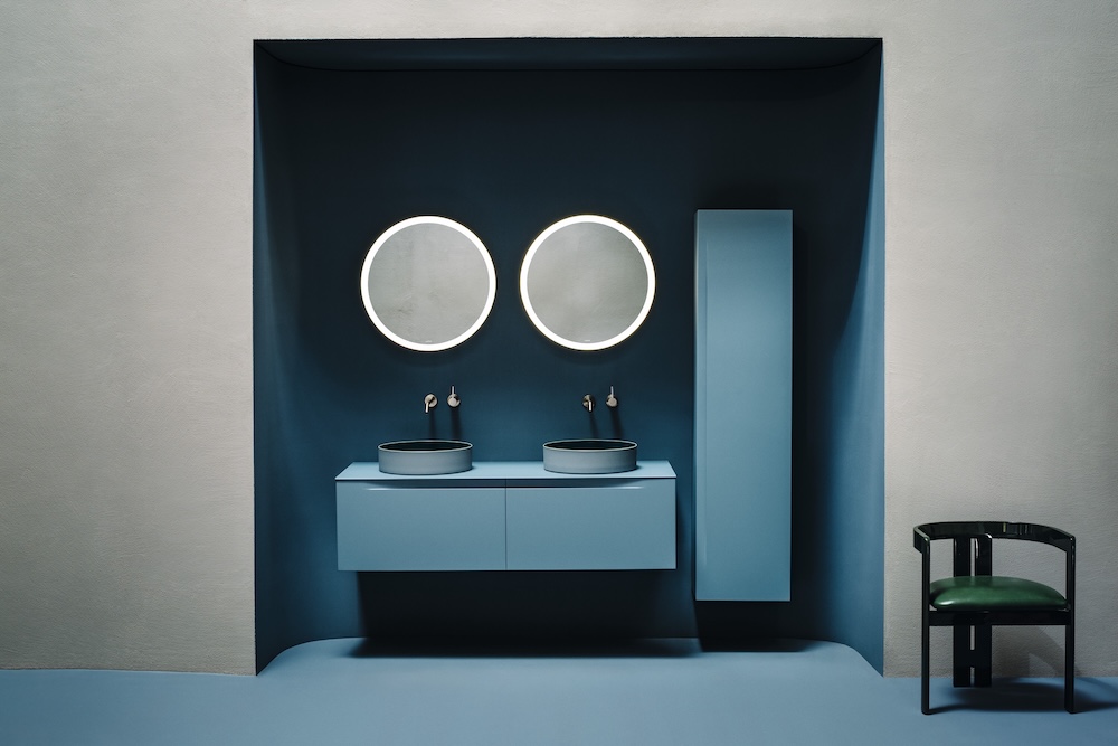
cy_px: 373
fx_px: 1398
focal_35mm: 45
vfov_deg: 29.9
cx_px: 559
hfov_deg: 43.6
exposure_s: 6
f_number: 11
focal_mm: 45
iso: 200
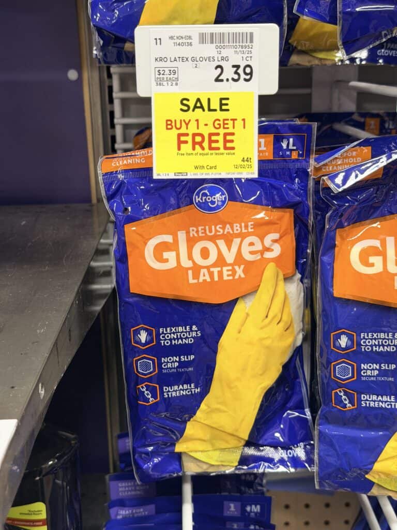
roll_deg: +1.4
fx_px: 734
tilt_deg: -17.1
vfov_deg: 39.7
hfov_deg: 30.3
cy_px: 265
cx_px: 198
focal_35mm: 48
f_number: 1.78
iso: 100
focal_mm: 6.76
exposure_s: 1/41
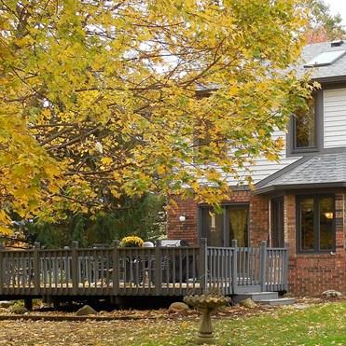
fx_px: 939
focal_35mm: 83
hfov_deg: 20.3
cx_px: 342
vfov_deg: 20.8
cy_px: 225
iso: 125
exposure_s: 1/200
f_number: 3.4
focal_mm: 6.1
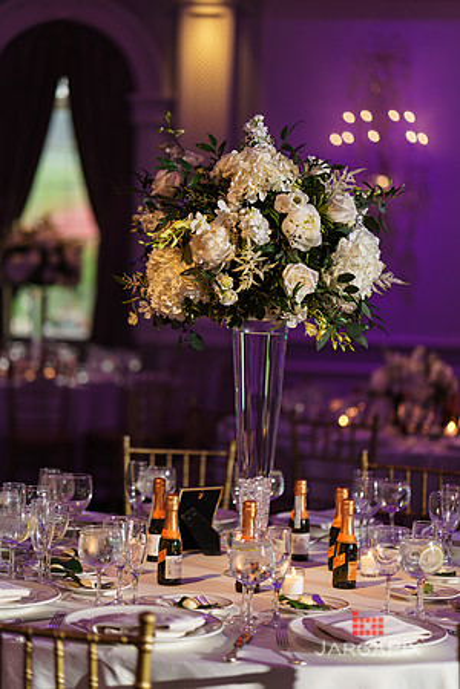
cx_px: 230
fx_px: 1629
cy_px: 344
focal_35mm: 85
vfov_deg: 23.9
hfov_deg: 16.1
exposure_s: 1/200
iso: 400
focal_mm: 85
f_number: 2
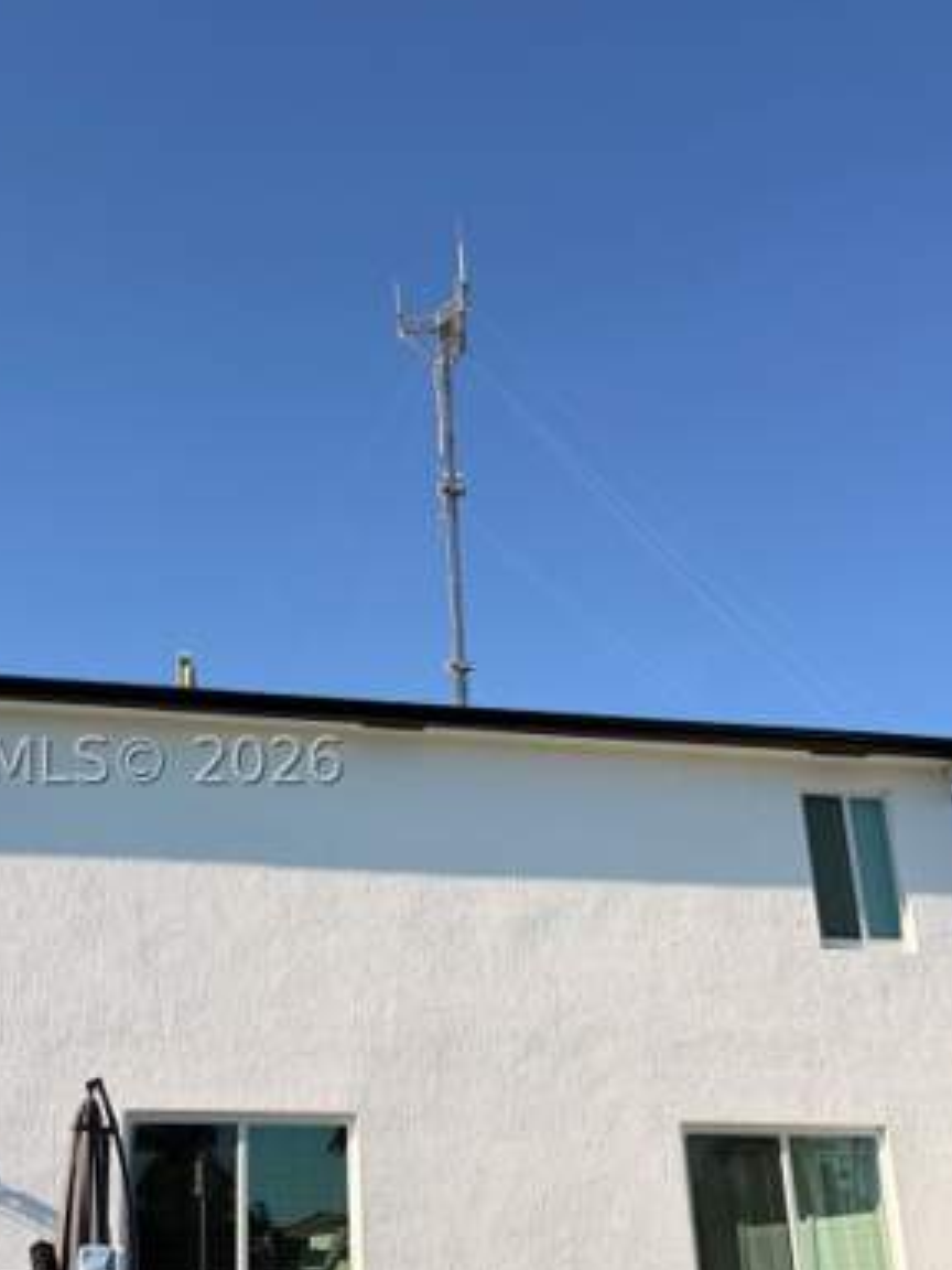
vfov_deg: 46.5
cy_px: 761
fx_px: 1467
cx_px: 264
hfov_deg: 35.3
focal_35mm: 40
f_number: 1.78
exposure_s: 1/4975
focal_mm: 6.76
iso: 80
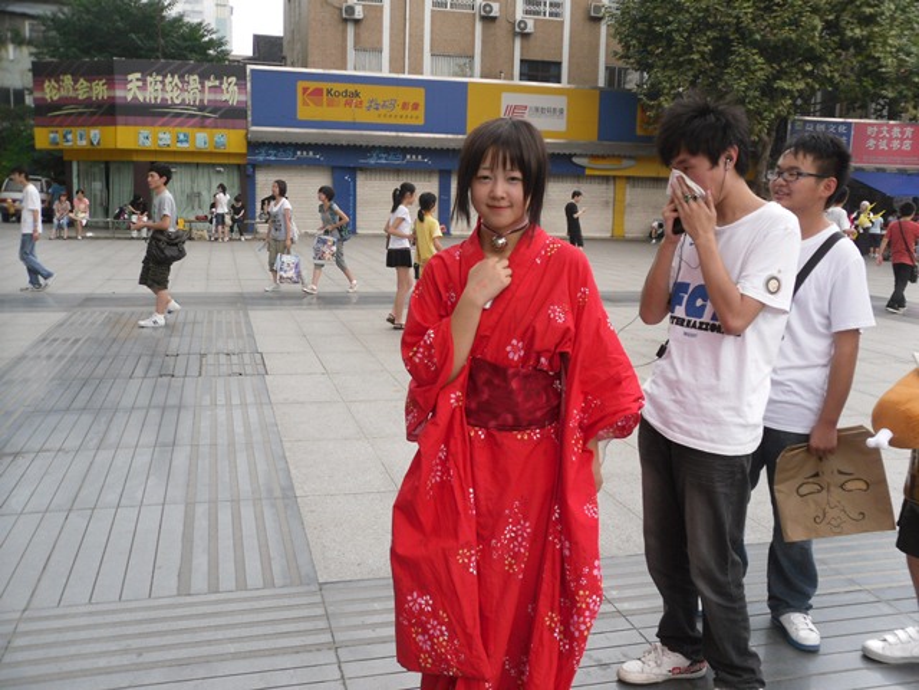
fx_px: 1195
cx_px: 460
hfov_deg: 42.1
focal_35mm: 45
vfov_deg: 32.2
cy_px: 345
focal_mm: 6.3
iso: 80
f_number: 3.5
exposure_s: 1/224
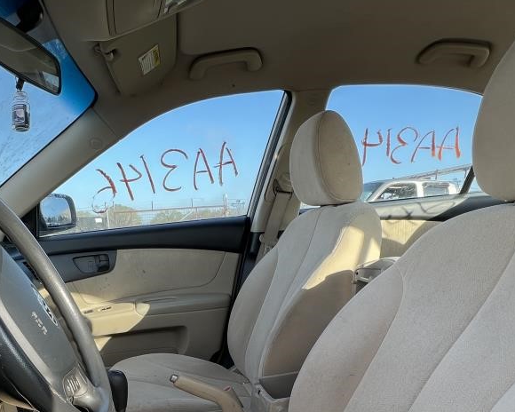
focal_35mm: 28
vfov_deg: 43.5
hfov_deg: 61.0
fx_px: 427
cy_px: 419
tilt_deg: -22.0
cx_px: 179
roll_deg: +3.2
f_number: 1.8
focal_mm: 1.57
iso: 32
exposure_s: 1/322
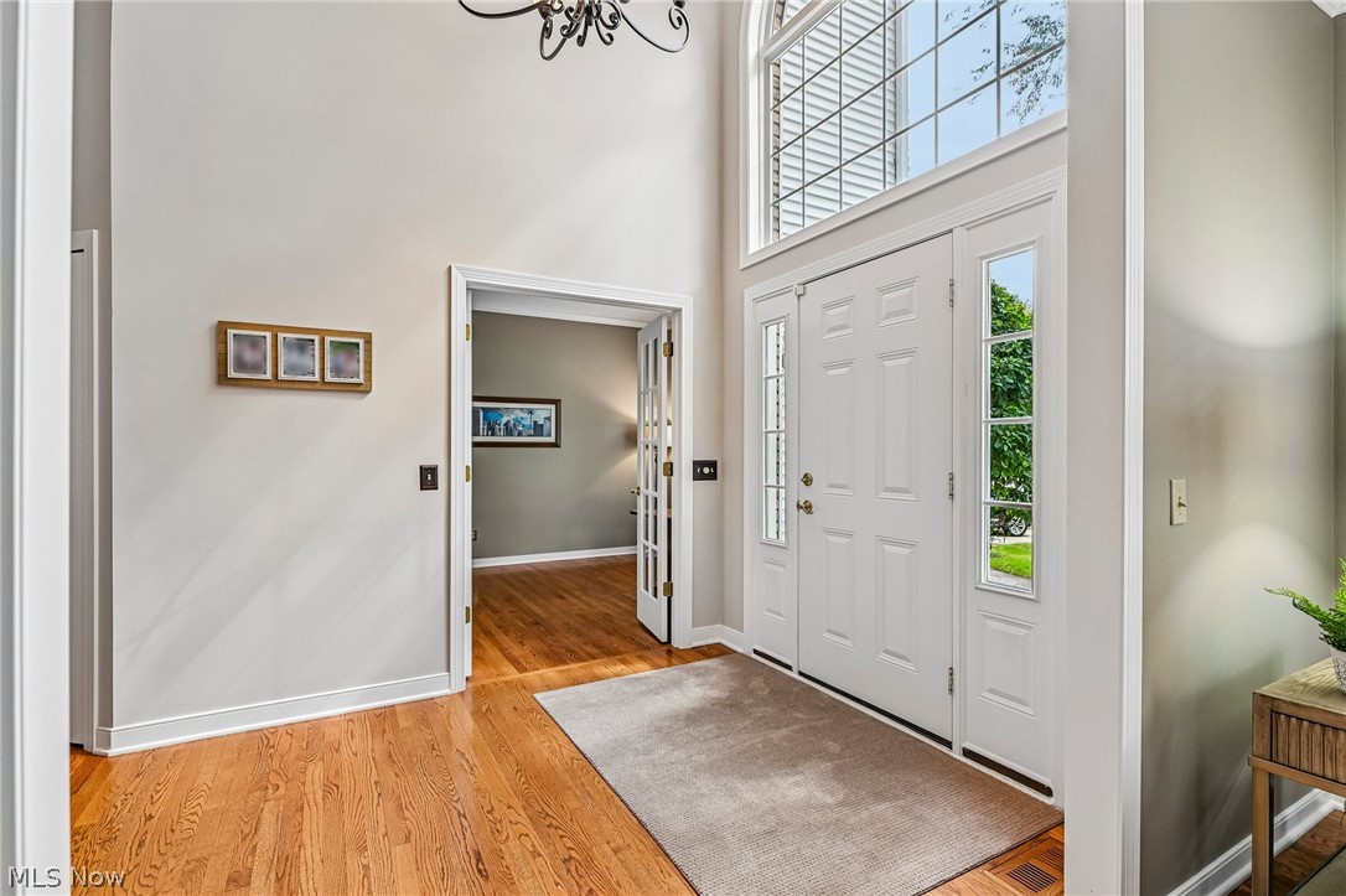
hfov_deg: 96.8
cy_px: 448
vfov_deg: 73.7
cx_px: 673
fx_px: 598
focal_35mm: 16
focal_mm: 16
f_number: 6.3
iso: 1000
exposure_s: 1/200
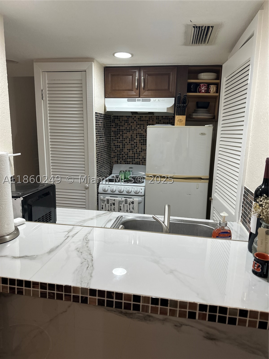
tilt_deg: -11.2
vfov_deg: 71.6
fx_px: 249
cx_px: 134
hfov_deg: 56.8
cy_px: 180
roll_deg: -1.7
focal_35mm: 24
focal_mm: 6.86
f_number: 1.78
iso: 160
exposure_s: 1/60
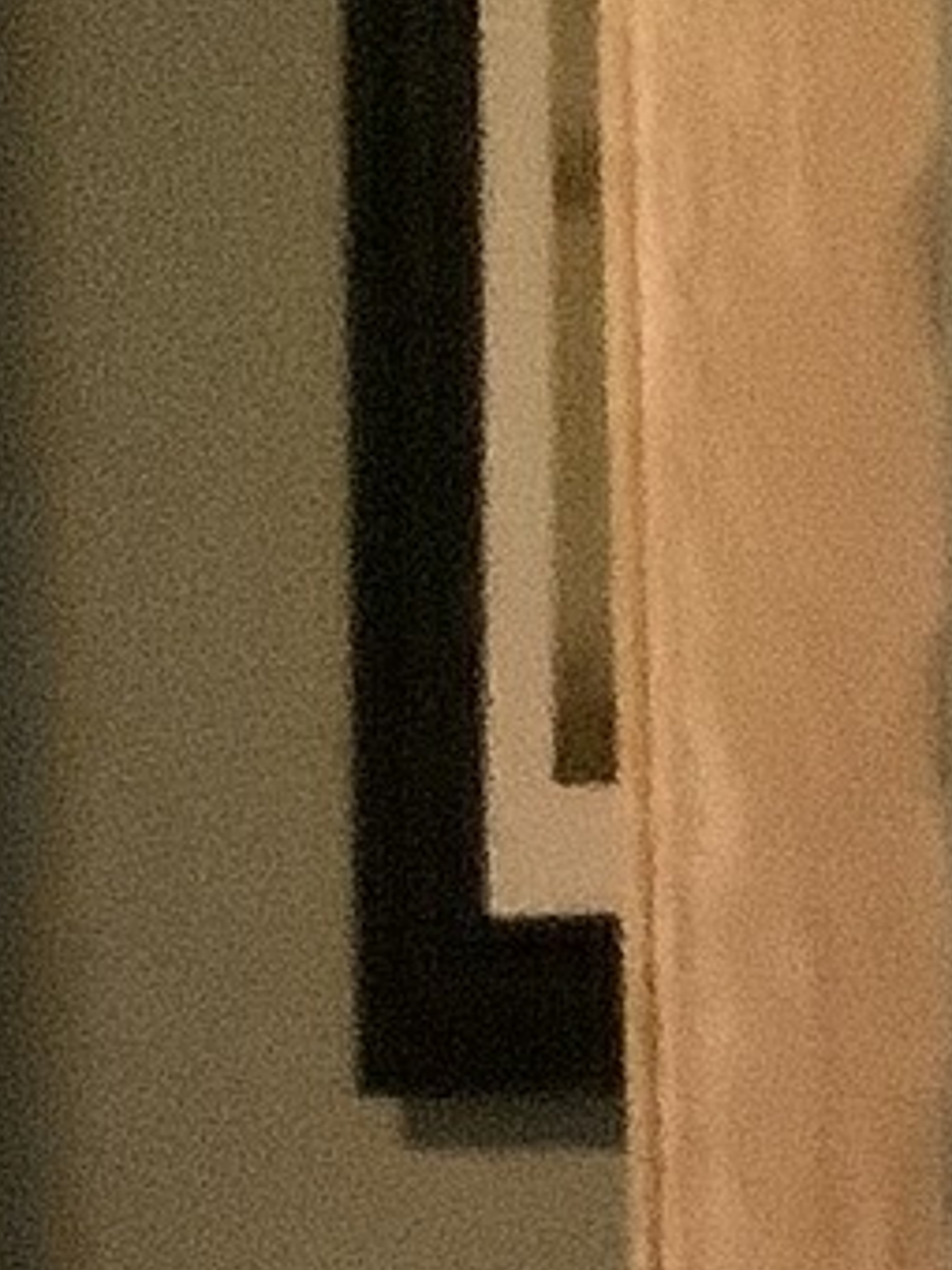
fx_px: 7700
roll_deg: +0.7
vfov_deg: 8.9
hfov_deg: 7.0
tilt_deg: -8.7
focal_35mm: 210
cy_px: 2488
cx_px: 1322
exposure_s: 1/17
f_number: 2.4
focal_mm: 3.3
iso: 800
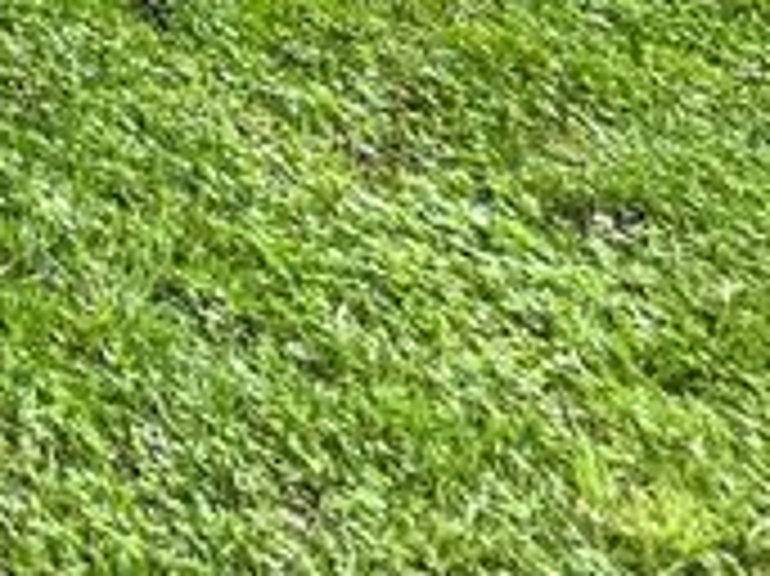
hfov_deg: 15.0
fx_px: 1734
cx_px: -1067
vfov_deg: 12.3
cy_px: -999
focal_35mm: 78
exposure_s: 1/310
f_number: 1.9
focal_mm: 2.2
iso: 32
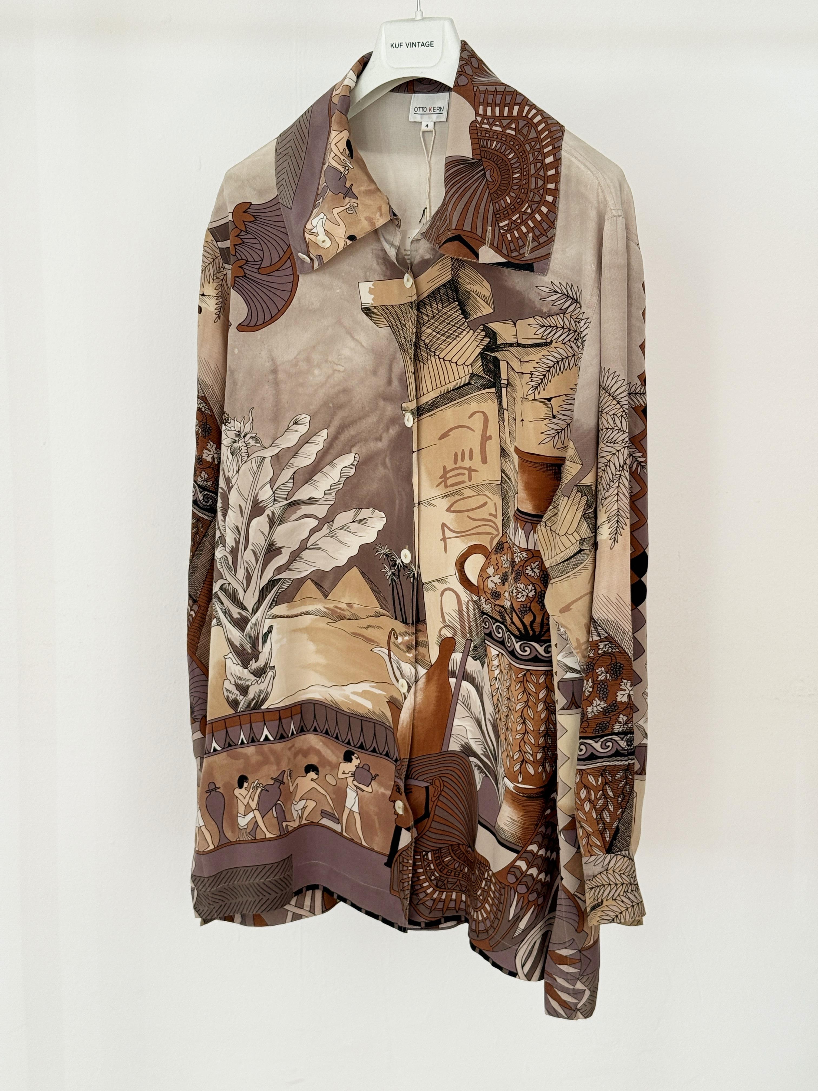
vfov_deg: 39.7
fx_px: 1512
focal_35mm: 48
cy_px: 546
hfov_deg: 30.3
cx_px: 409
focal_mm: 6.76
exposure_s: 1/50
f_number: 1.78
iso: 64
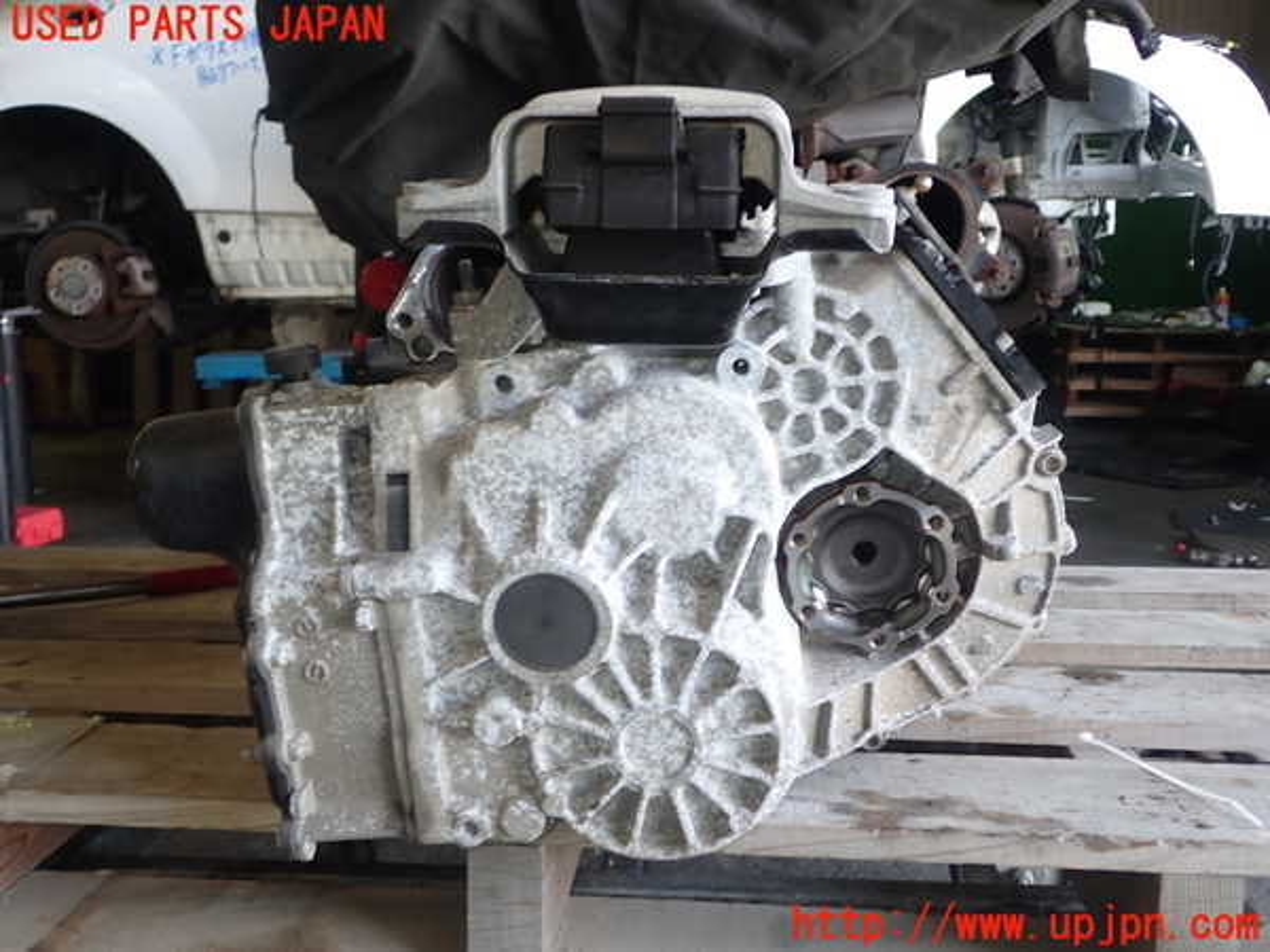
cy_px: 476
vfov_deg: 44.2
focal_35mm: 32
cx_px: 635
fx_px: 1174
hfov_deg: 56.8
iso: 160
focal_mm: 5.79
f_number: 2.4
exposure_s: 1/60
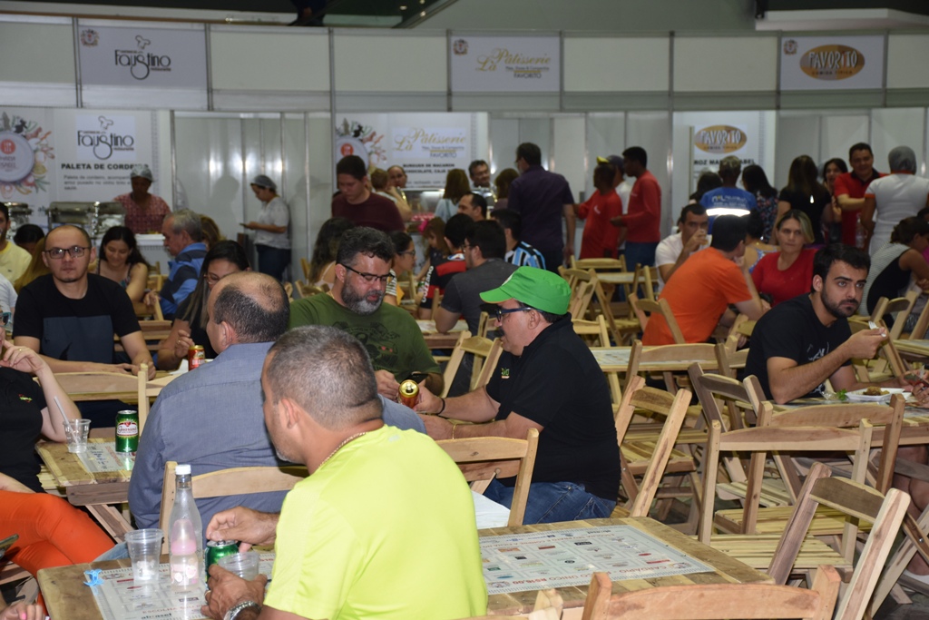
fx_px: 1858
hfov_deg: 28.1
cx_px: 464
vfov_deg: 18.9
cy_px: 310
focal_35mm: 72
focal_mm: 48
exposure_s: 1/60
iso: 560
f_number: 4.5
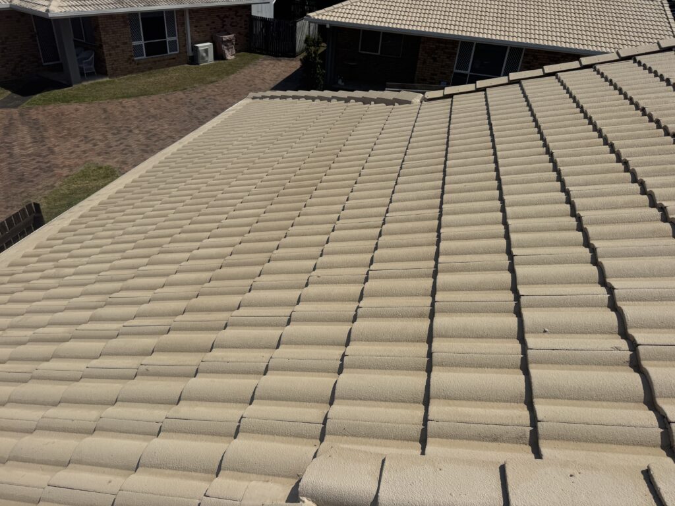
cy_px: 253
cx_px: 338
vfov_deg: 56.8
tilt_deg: -32.4
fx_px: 468
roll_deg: -10.6
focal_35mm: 24
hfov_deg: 71.6
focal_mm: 6.76
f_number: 1.78
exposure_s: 1/12346
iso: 64
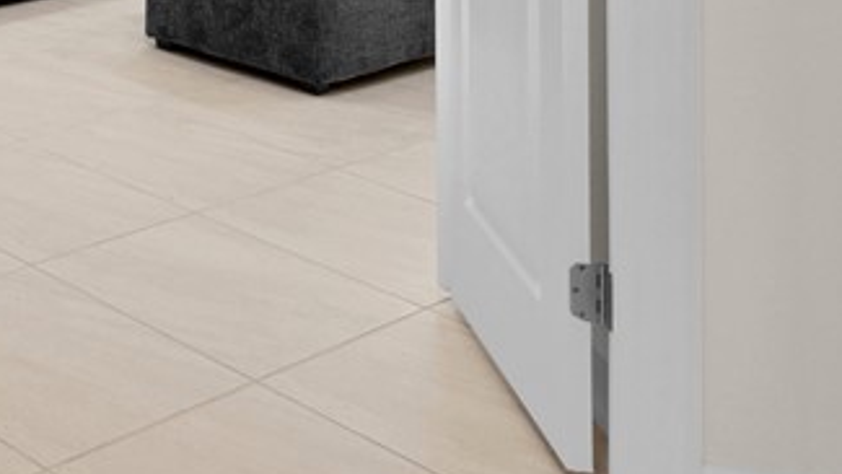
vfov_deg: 17.1
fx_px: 1407
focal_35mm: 63
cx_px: -409
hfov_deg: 25.4
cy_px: -254
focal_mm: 12
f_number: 3.5
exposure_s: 1/30
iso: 100
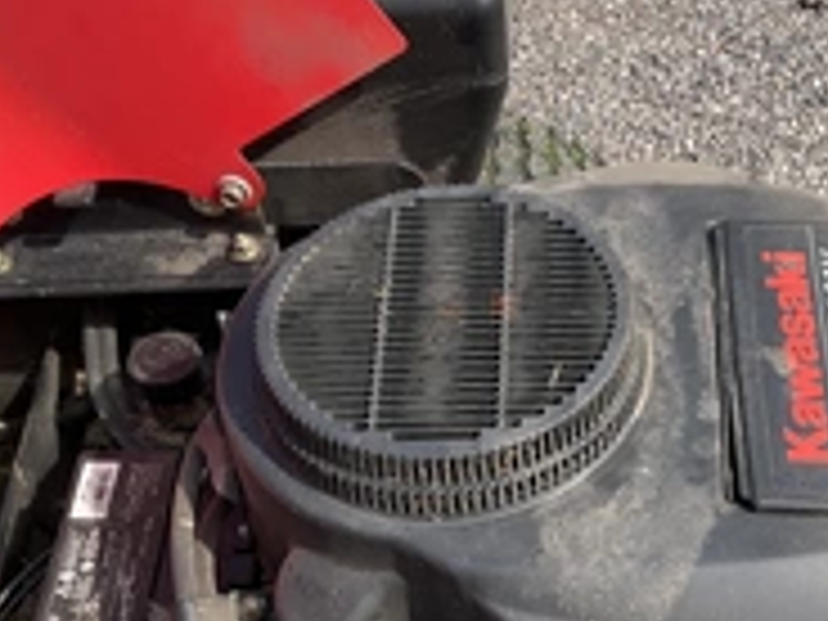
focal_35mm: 63
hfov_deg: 30.7
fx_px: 1507
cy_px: 513
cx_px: 482
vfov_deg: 22.9
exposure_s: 1/781
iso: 25
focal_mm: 3
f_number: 1.8
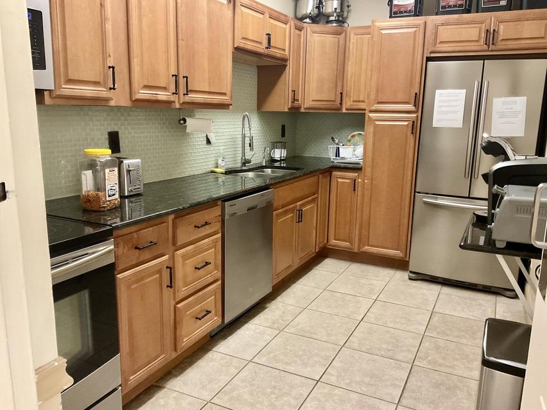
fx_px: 458
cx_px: 274
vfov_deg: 48.2
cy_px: 205
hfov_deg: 61.7
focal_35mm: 29
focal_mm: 3
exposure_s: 1/60
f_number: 1.8
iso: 250
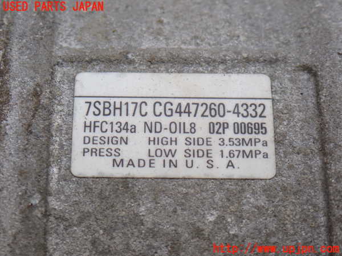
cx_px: 171
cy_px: 128
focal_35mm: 100
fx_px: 988
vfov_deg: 14.8
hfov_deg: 19.6
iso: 200
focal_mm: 18
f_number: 4.9
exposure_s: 1/200
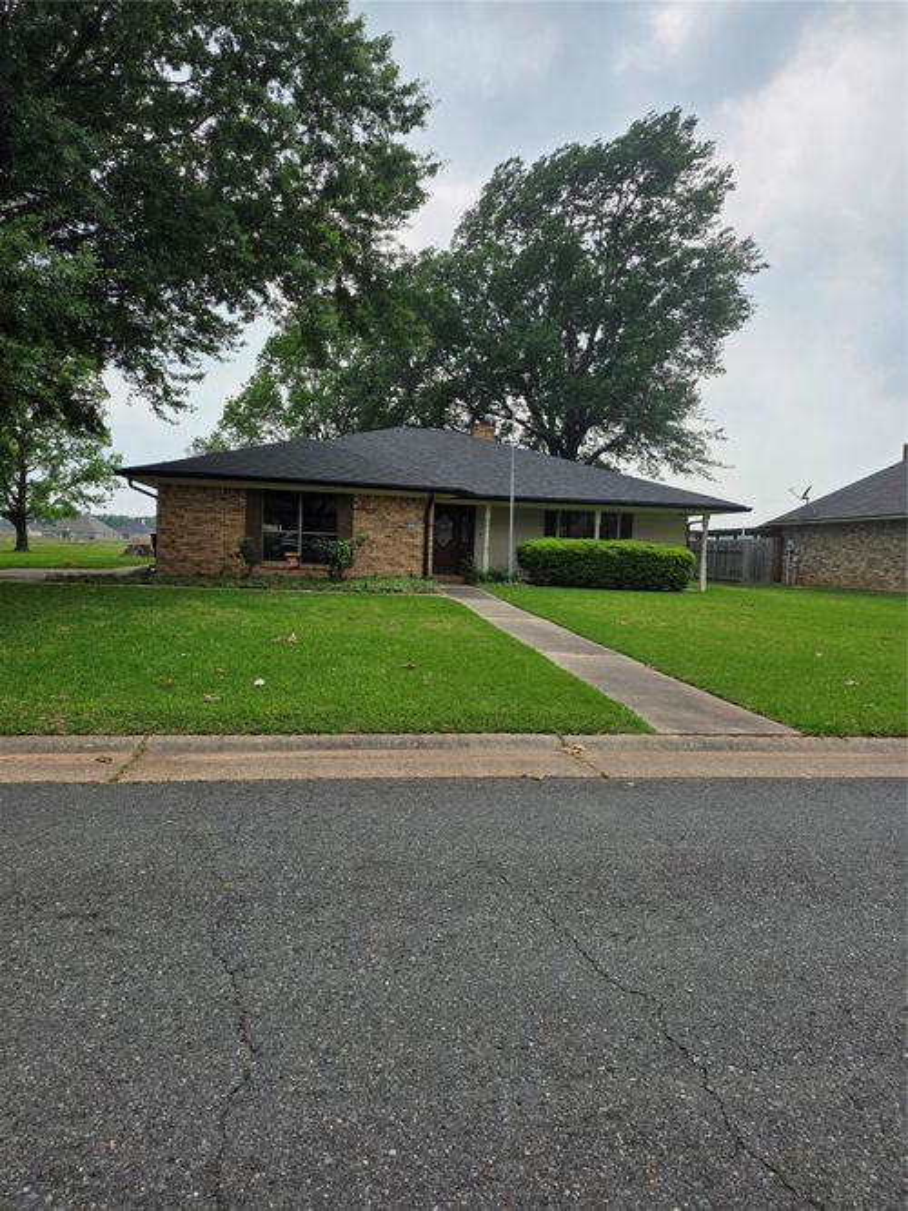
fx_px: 805
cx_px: 454
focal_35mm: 23
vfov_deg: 73.9
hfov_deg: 58.9
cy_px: 606
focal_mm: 6.25
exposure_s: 1/7333
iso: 80
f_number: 1.7
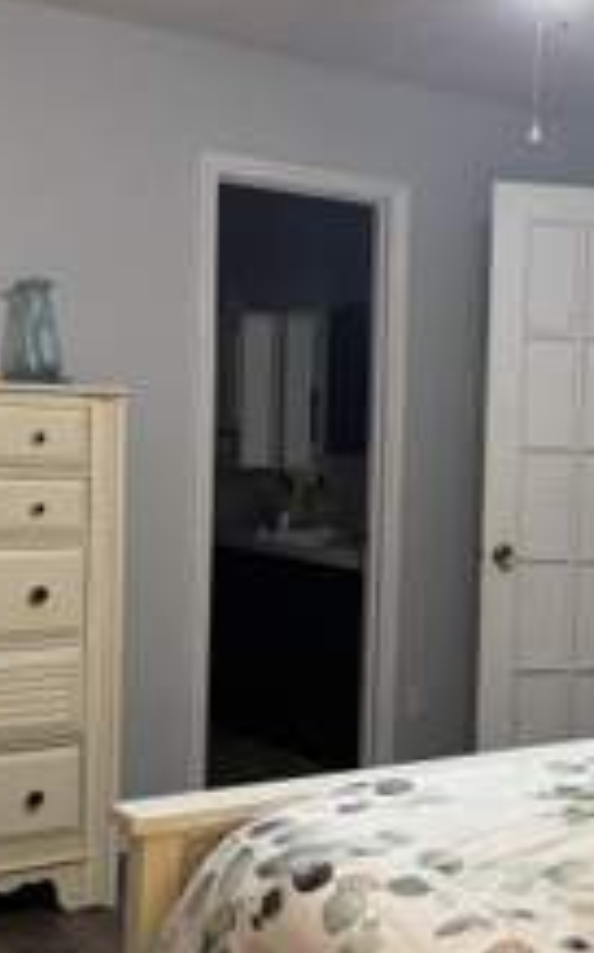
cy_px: 527
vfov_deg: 36.3
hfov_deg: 22.4
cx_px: 568
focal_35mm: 56
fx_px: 1452
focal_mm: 6.76
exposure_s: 1/60
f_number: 1.78
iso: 320
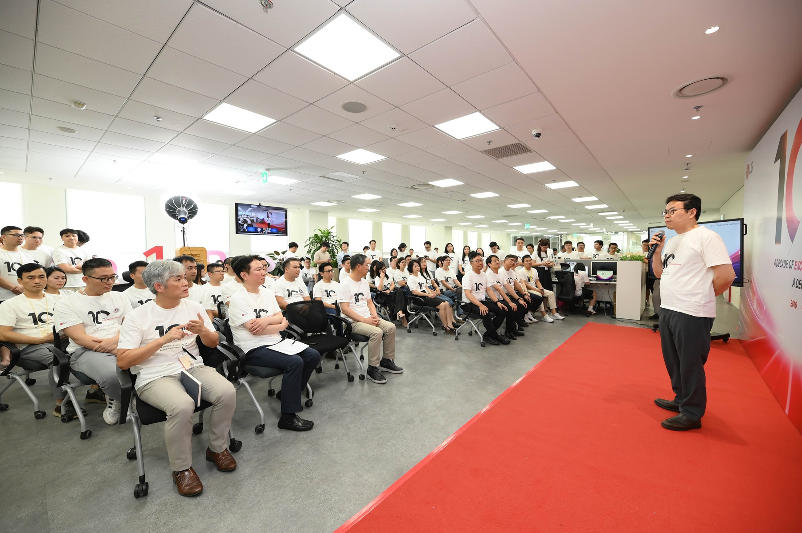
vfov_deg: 81.1
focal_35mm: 14
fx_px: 312
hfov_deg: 104.3
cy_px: 266
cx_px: 401
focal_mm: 14
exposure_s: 1/160
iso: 1250
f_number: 4.5
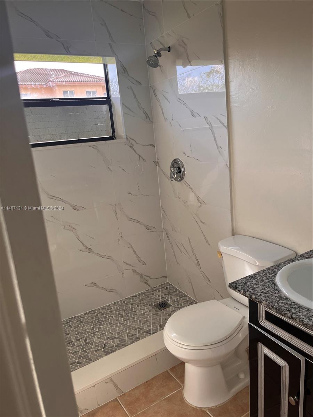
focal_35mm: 26
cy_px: 208
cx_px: 156
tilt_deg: -12.6
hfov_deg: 53.1
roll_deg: +5.1
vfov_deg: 67.3
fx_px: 313
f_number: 1.6
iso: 64
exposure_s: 1/155
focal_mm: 5.1
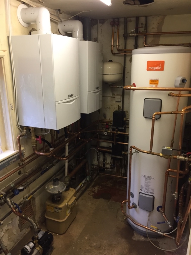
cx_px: 96
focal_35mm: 29
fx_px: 213
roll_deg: +0.2
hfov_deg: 48.2
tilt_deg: -16.7
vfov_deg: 61.7
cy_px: 128
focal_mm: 4.15
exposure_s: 1/33
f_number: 2.2
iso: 64
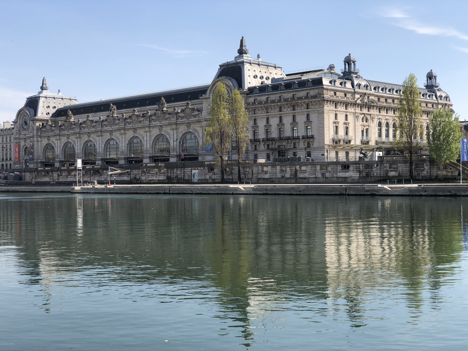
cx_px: 234
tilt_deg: +0.4
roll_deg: +1.5
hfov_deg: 36.8
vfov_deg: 28.0
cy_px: 176
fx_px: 703
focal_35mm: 52
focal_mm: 6
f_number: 2.4
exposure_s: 1/917
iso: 16
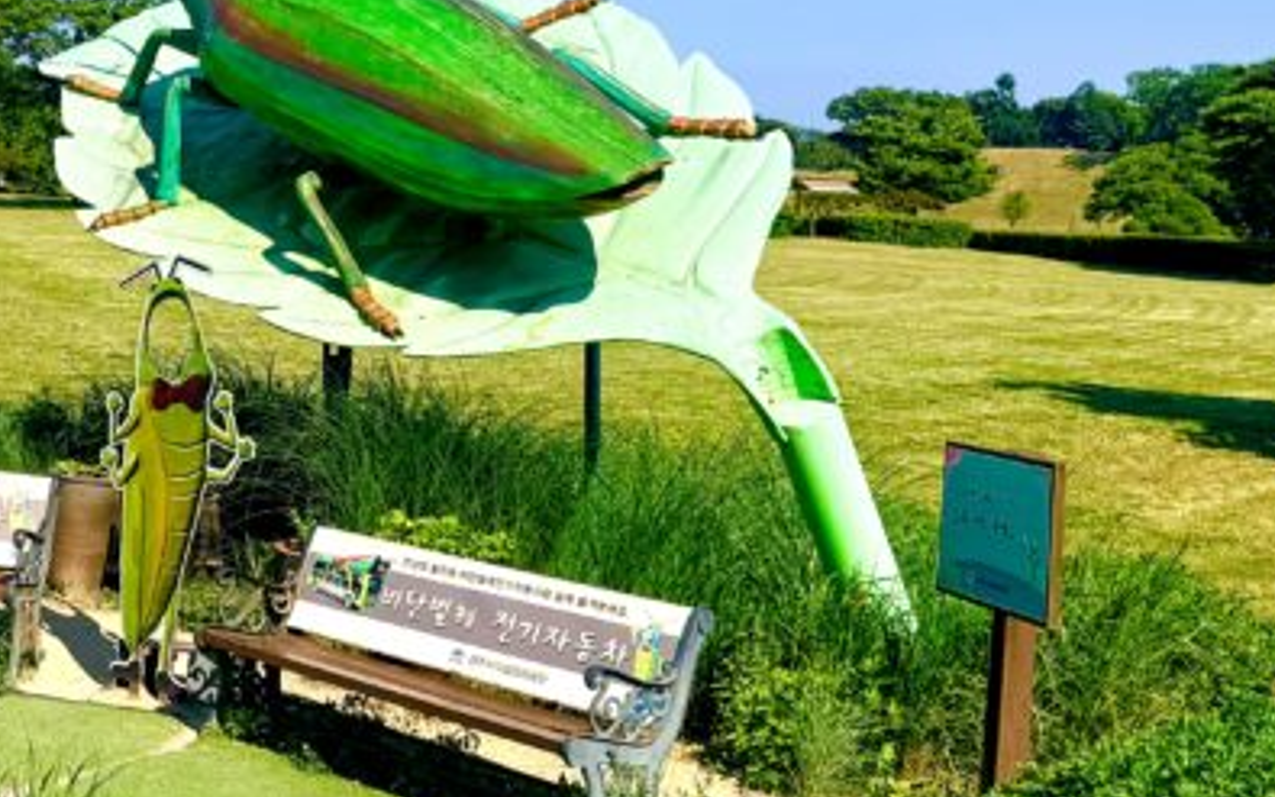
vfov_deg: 19.6
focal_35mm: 66
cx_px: -226
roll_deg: -4.1
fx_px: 2294
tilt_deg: -3.5
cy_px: 245
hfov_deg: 27.6
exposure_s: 1/7353
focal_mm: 6.76
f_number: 1.78
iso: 80
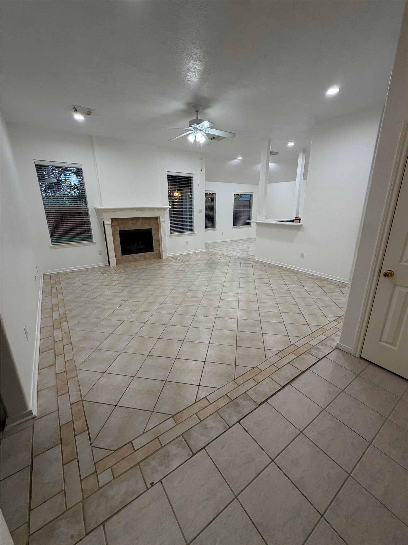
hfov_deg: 85.7
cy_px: 272
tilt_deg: -17.2
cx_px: 204
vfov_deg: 102.1
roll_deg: +0.3
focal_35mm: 14
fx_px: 220
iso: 200
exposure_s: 1/120
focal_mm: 2.22
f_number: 2.2
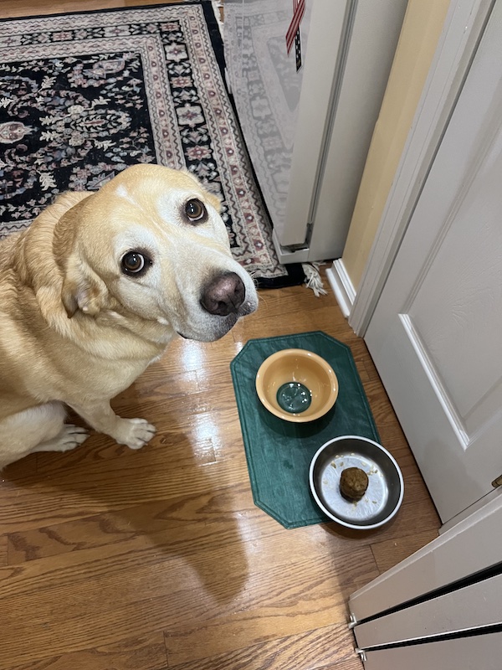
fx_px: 503
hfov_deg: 53.1
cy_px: 335
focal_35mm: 26
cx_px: 251
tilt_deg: -57.7
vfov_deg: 67.3
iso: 250
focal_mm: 5.1
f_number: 1.6
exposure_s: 1/60
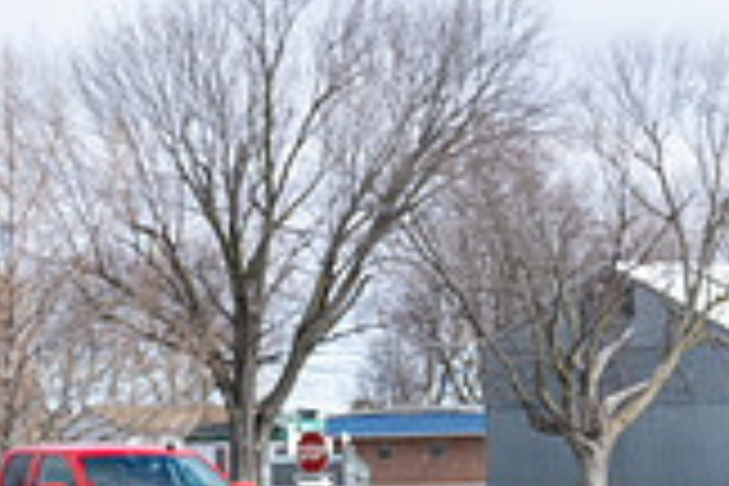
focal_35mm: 280
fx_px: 5670
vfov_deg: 4.9
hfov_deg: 7.2
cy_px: 640
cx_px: 1329
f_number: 7.1
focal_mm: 48
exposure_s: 1/250
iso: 250
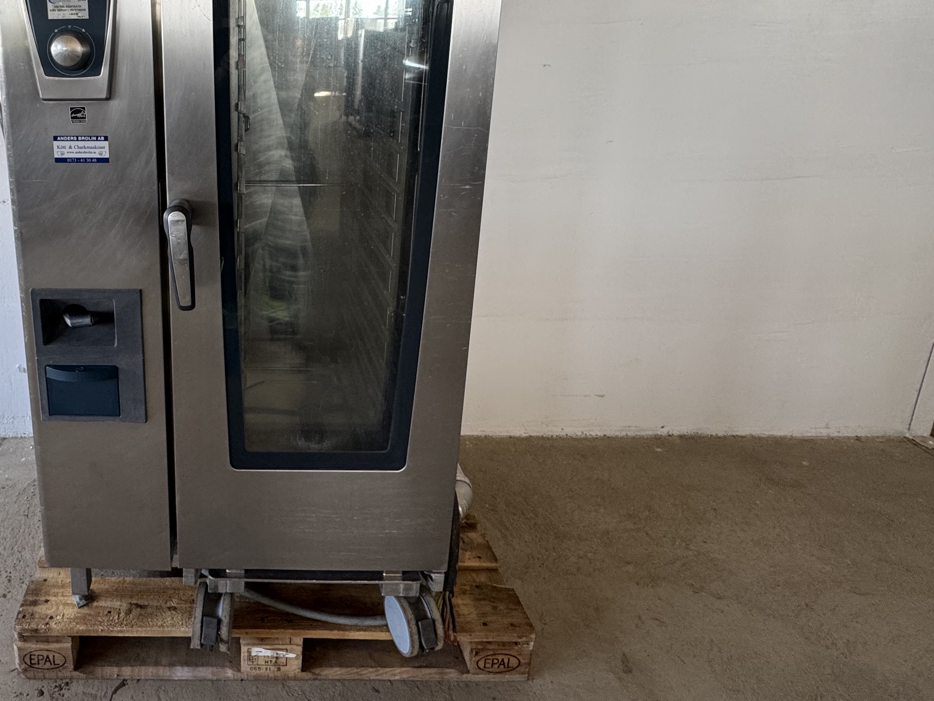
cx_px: 222
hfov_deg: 68.6
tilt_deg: -12.6
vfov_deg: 56.5
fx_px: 621
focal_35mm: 23
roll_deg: +0.7
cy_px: 190
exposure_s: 1/99
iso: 160
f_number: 2.2
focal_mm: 2.22
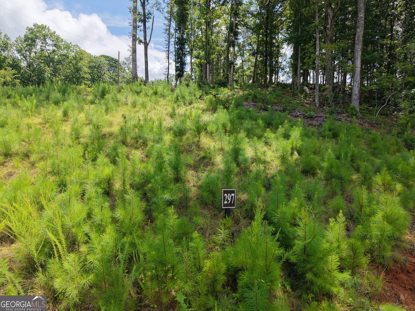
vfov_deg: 56.8
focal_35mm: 24
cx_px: 208
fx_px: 288
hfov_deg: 71.6
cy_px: 156
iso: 100
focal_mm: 8.67
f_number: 1.8
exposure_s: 1/1000
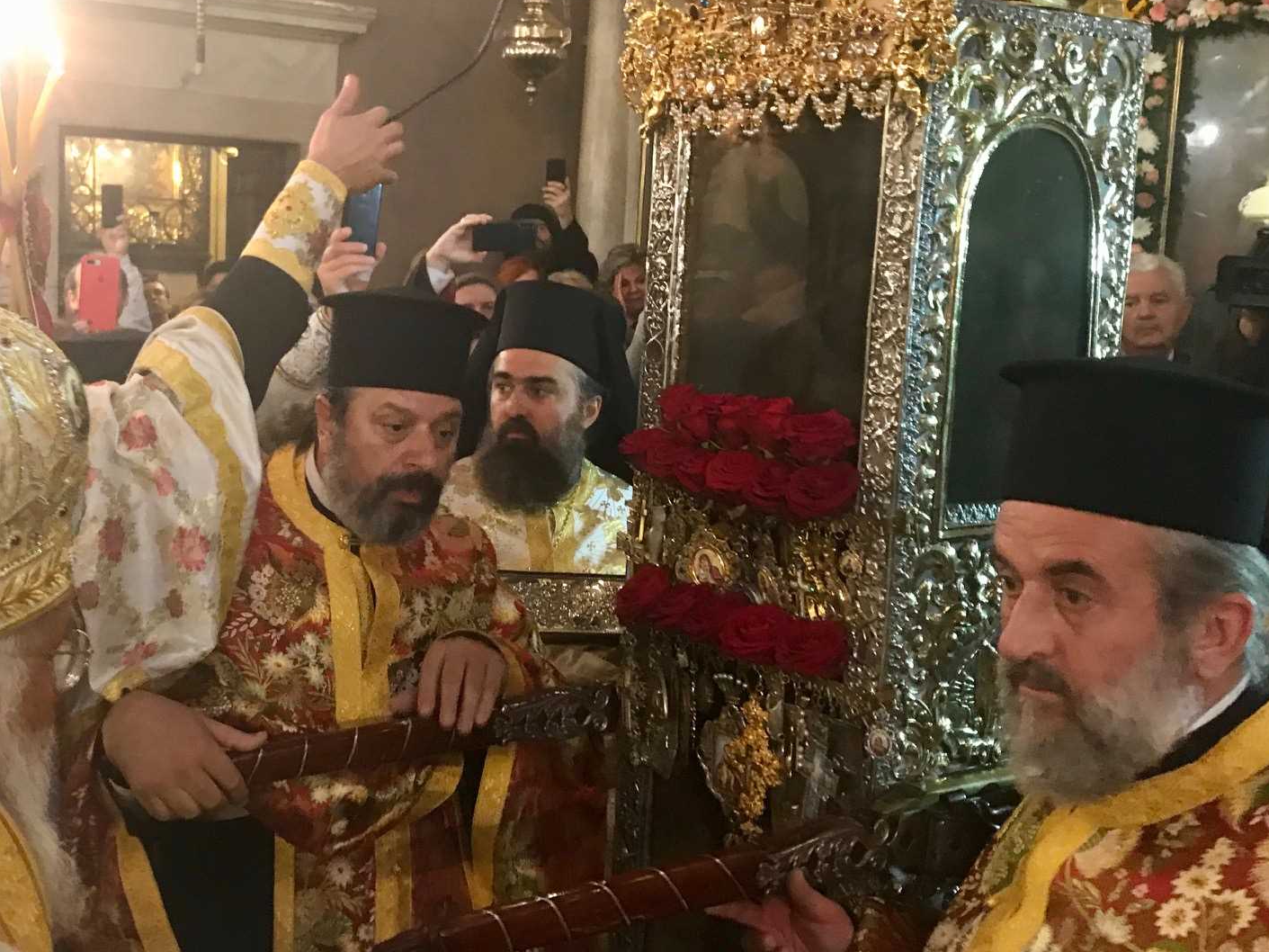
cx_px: 431
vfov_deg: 35.9
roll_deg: -3.8
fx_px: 1466
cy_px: 423
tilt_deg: -6.6
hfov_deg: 46.1
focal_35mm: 40
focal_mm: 3.99
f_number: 1.8
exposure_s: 1/10
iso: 100
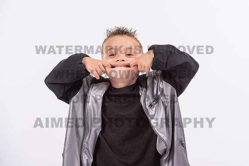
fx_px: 1554
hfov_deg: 9.2
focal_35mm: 225
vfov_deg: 6.1
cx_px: 151
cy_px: 76
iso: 250
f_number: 11
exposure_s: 1/160
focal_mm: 185
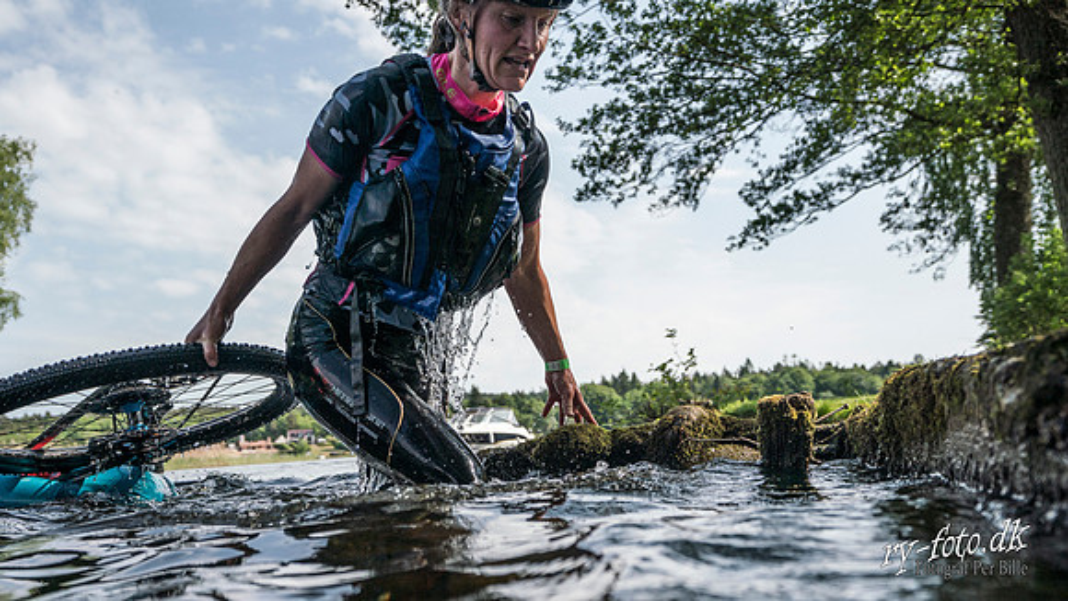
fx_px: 976
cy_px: 419
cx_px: 502
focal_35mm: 34
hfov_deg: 57.3
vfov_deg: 33.8
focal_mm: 28
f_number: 4
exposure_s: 1/4000
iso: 400
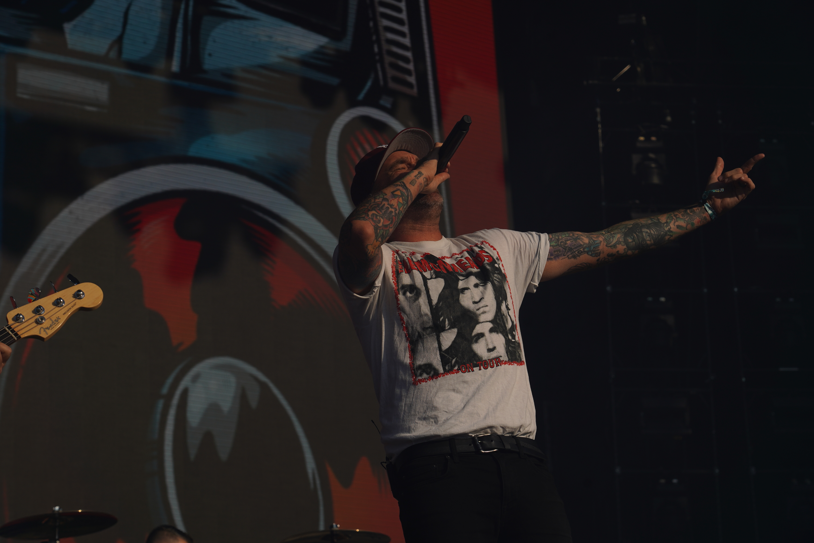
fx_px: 2374
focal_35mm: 105
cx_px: 407
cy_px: 272
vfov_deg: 13.0
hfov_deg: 19.5
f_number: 8
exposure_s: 1/1250
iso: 100
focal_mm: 105
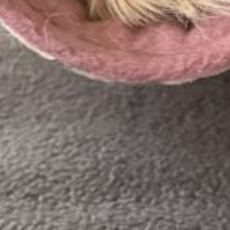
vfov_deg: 12.1
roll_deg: -2.5
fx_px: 1060
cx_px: 194
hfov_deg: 12.3
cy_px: -45
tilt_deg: -18.1
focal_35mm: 141
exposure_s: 1/41
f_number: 1.78
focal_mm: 6.76
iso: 800
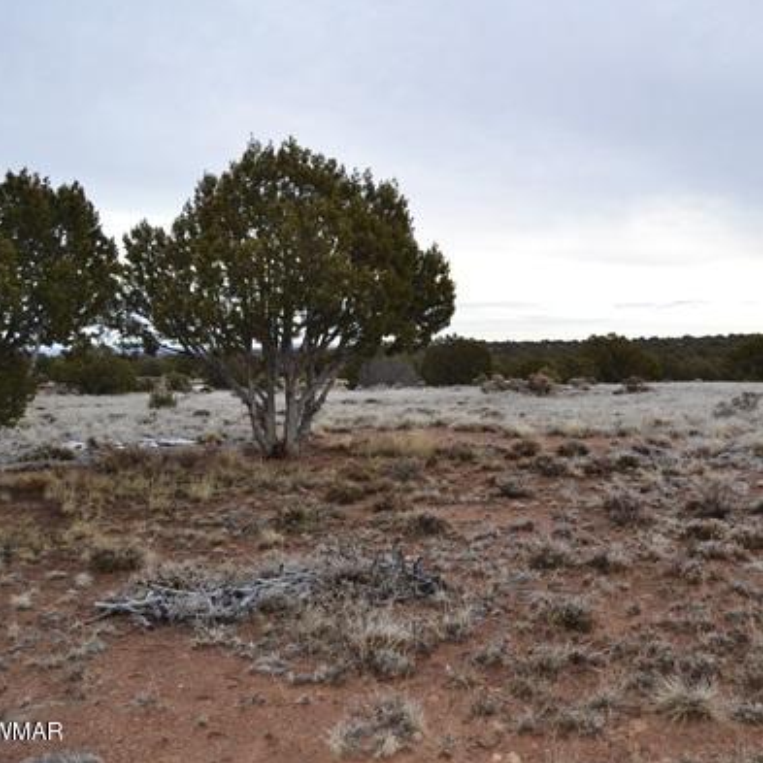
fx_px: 873
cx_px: 478
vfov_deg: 47.2
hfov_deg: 46.8
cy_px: 379
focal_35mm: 35
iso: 100
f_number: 5
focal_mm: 18
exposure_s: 1/200
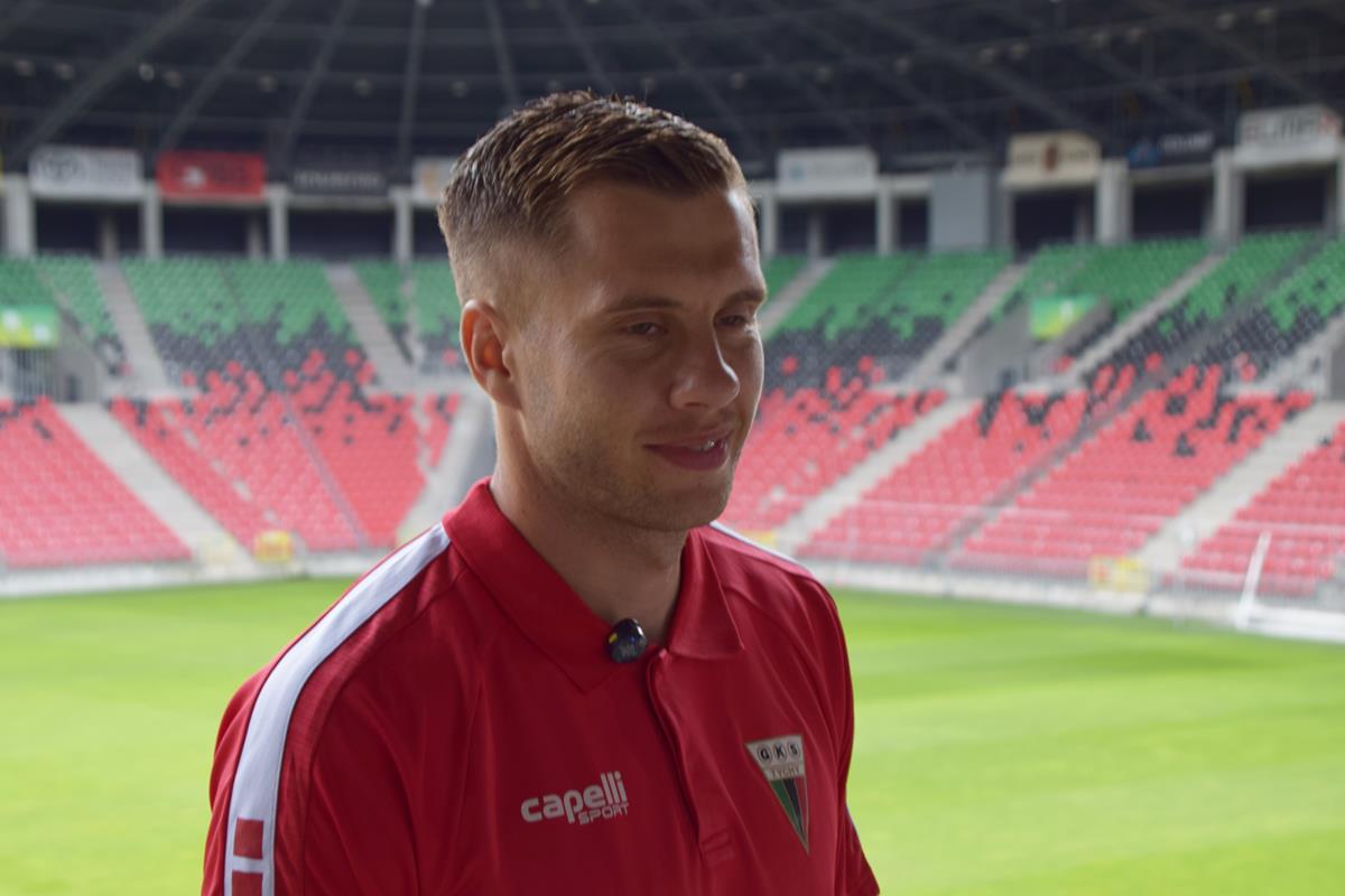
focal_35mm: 75
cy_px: 448
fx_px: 2802
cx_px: 672
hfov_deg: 27.0
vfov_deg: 18.2
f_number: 6.3
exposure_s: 1/160
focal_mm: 50
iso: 100
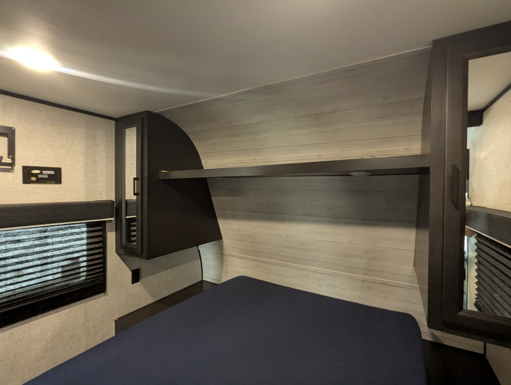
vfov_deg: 78.2
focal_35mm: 16
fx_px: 236
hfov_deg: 94.4
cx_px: 256
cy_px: 192
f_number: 2.2
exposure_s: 1/25.9
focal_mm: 2.35
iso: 472
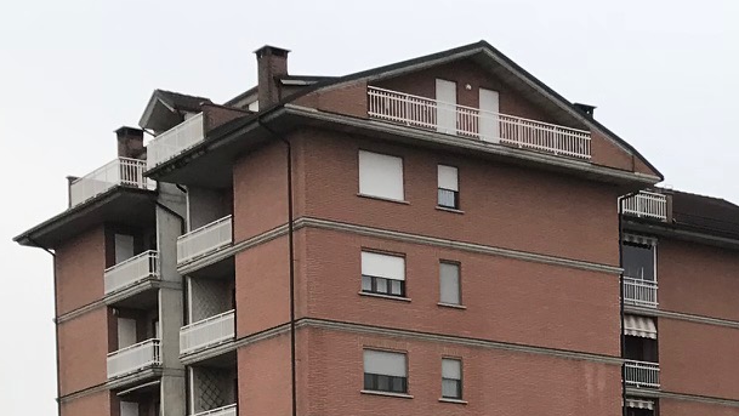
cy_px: 811
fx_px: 1980
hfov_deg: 19.2
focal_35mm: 101
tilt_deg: -3.9
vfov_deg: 11.0
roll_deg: +0.5
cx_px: 1014
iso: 20
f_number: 1.8
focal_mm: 3.99
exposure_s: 1/265
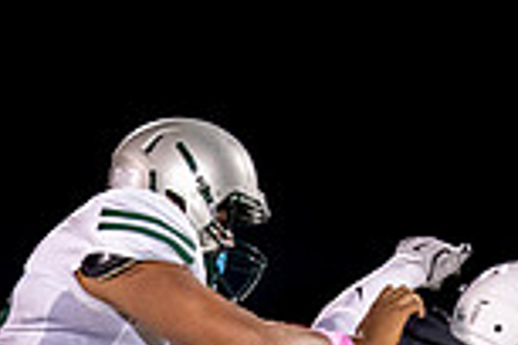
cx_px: -413
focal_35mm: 1035
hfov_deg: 2.0
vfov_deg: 1.3
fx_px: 14891
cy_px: 575
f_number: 2.8
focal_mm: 200
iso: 2000
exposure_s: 1/1000
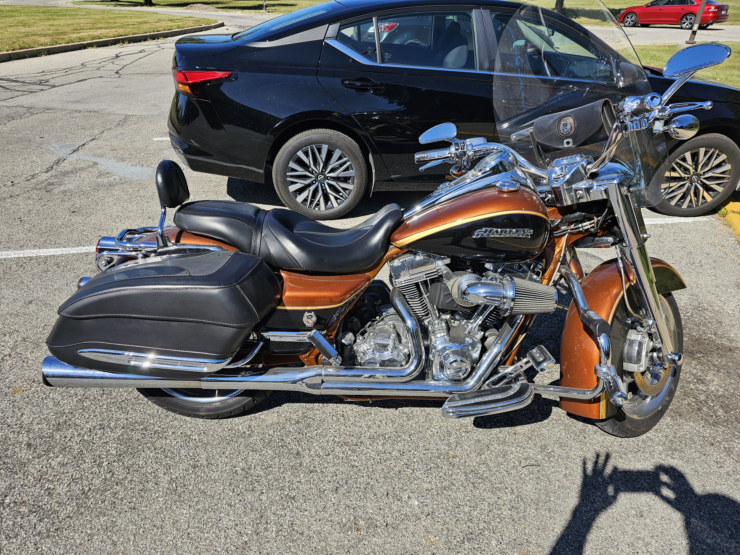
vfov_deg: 58.9
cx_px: 370
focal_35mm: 23
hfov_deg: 73.9
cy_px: 278
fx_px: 492
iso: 10
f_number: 1.7
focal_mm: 6.3
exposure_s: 1/611
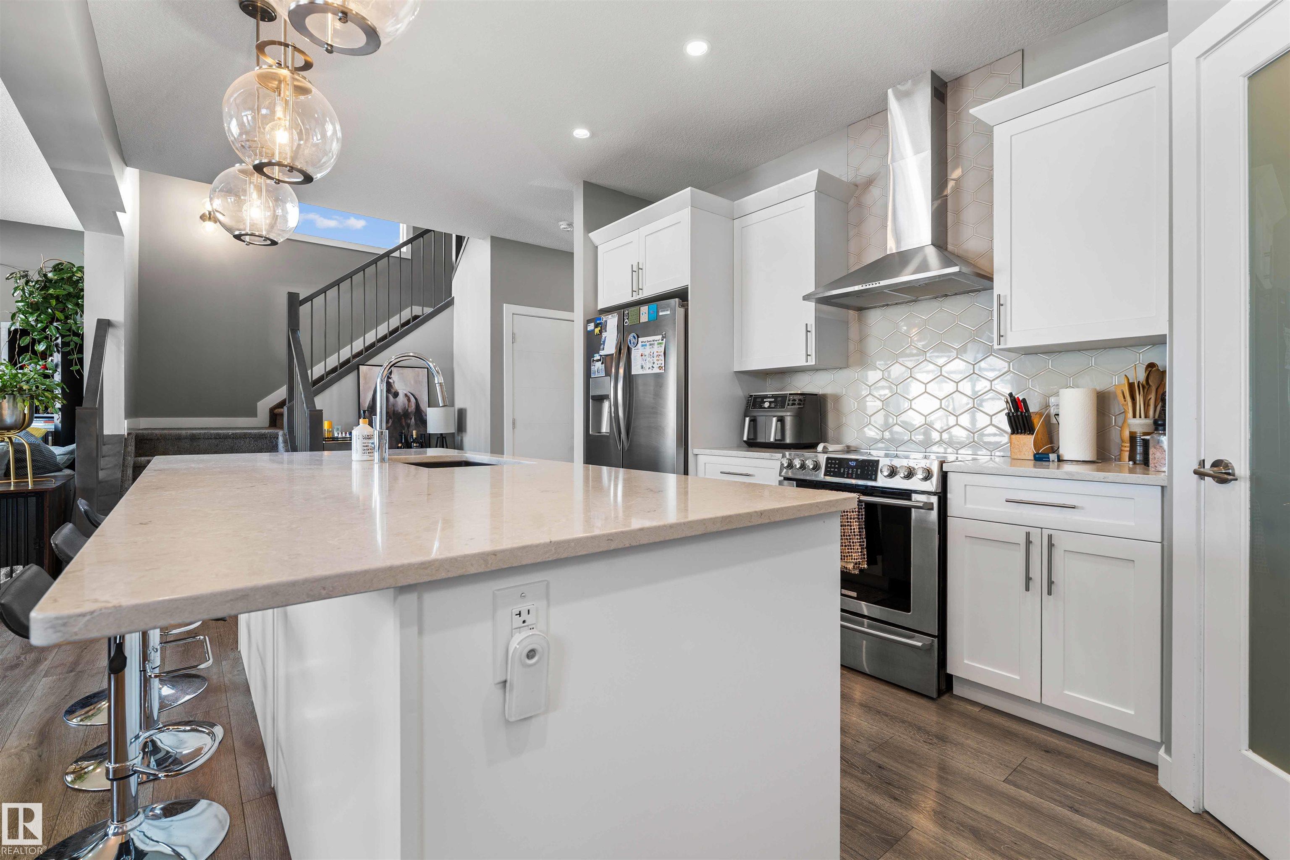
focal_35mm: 16
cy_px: 430
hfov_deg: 96.7
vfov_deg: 73.7
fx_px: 573
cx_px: 645
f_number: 8
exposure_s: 1
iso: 100
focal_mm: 16
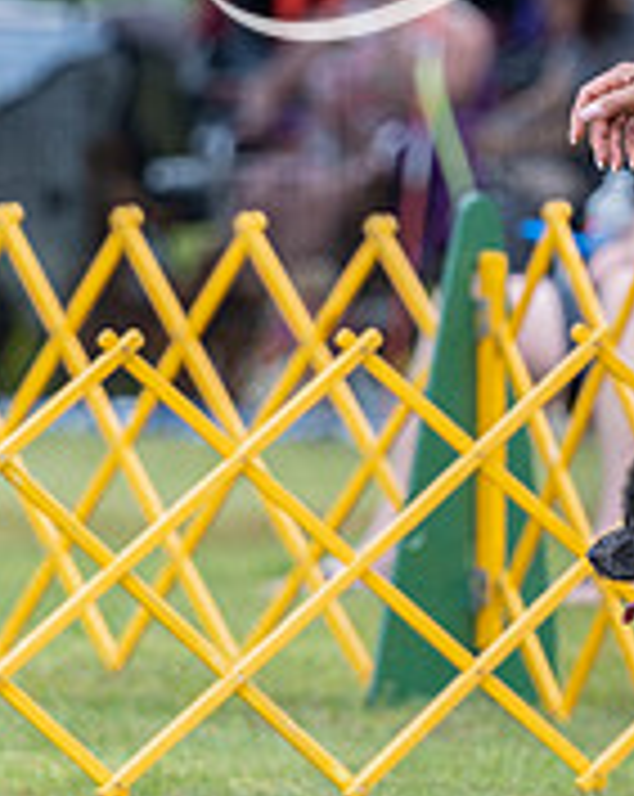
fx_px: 18930
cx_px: 884
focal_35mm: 805
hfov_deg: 1.9
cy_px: 216
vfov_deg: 2.4
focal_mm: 194
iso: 100
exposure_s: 1/500
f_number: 3.5
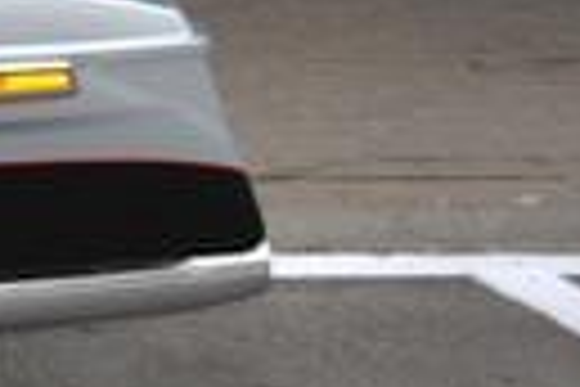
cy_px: -272
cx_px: -776
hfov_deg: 9.2
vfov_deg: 6.6
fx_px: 3270
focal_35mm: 203
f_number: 4.5
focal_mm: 28
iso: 320
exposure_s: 1/125
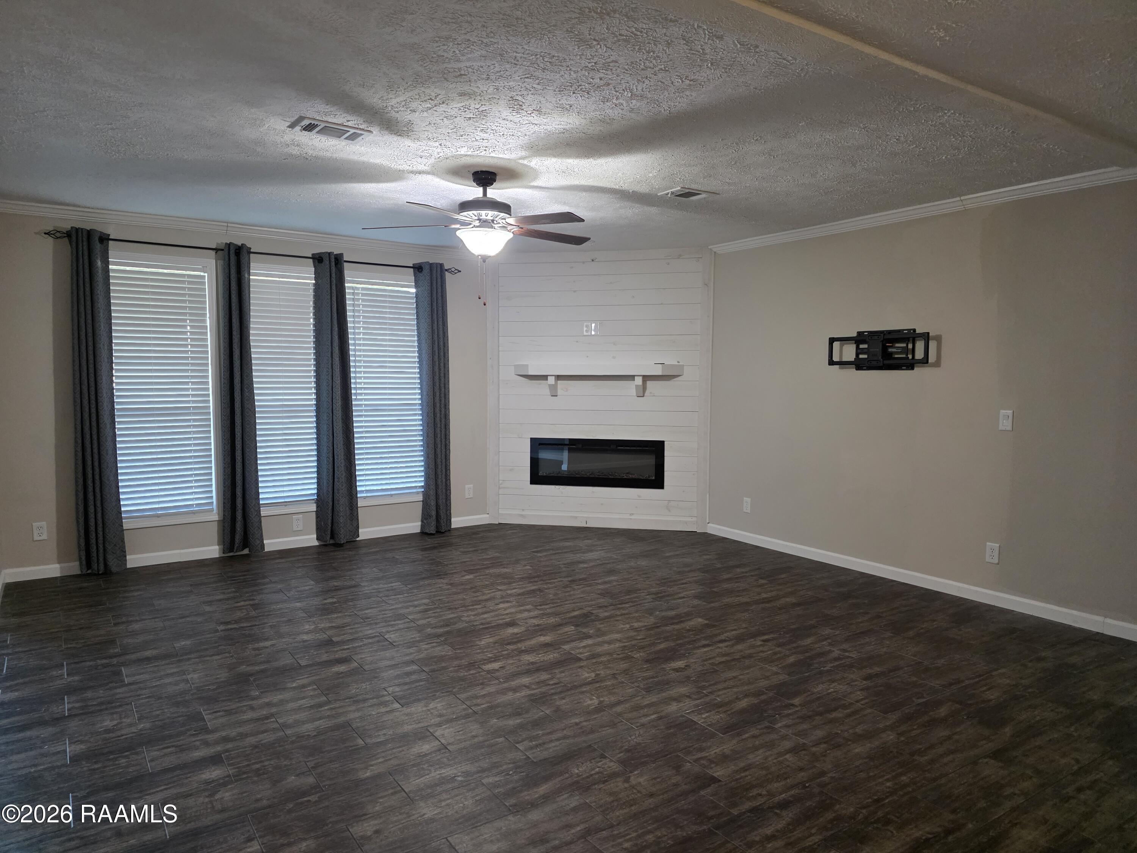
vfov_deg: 58.9
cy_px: 426
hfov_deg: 73.9
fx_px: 755
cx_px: 568
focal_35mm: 23
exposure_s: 1/120
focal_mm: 6.3
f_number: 1.7
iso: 800
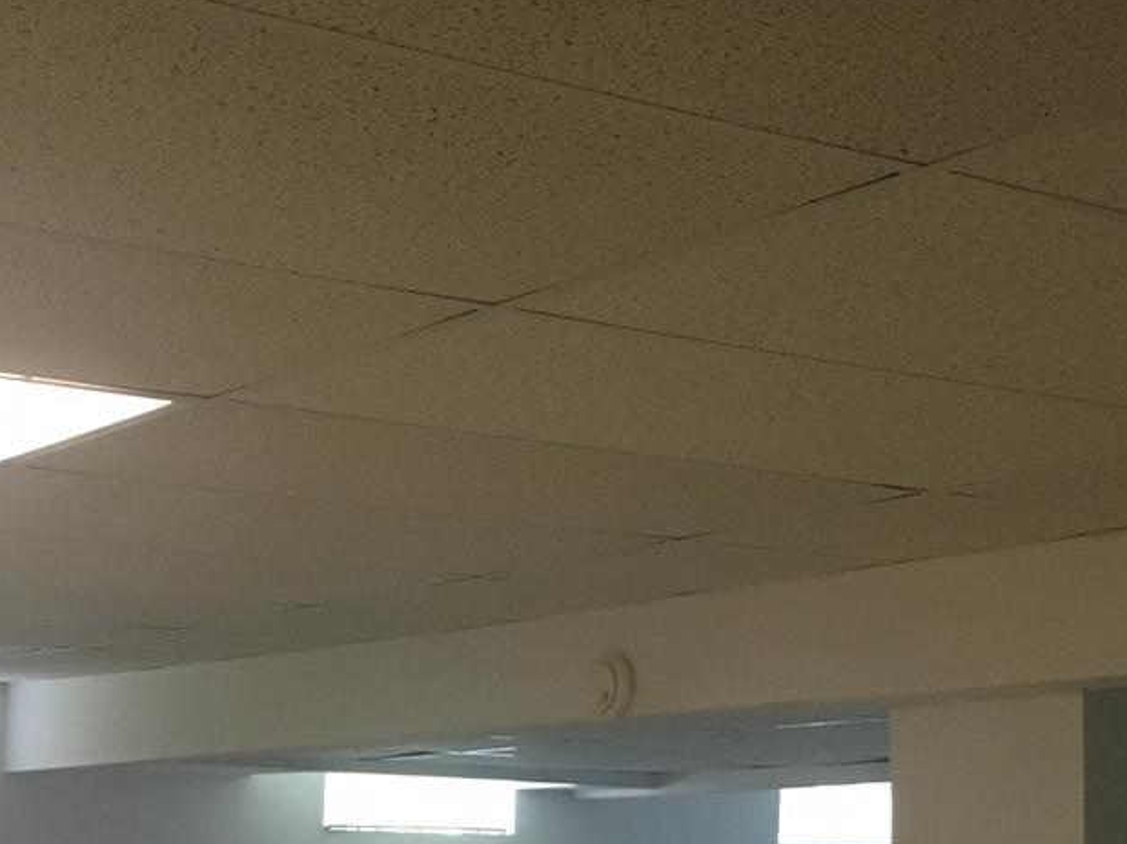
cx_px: 492
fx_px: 2441
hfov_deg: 26.0
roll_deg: +0.4
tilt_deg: +0.9
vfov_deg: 19.1
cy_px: 819
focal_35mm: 75
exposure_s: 1/30
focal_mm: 4.15
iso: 125
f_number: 2.2
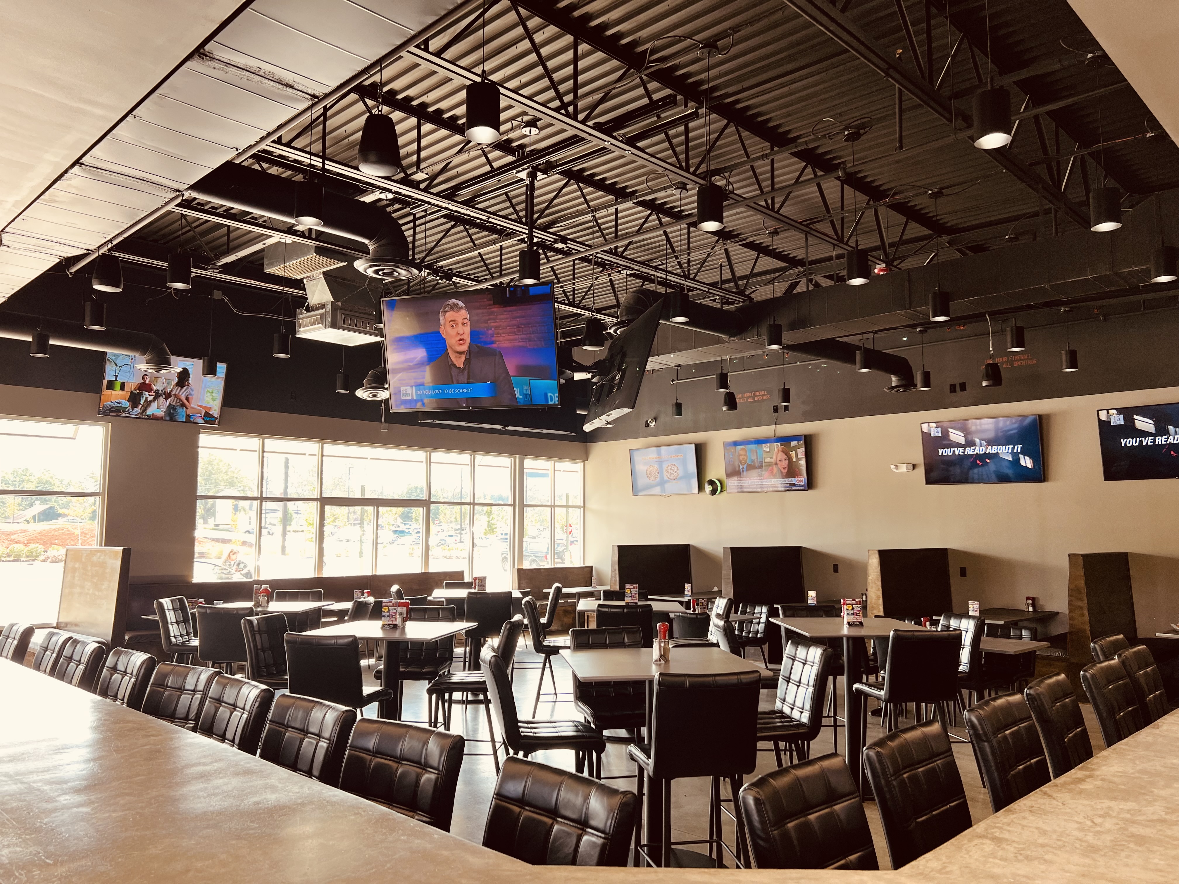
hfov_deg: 67.3
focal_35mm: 26
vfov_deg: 53.1
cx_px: 590
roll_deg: -0.4
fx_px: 886
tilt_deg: +6.0
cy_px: 442
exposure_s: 1/120
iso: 64
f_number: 1.5
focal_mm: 5.7
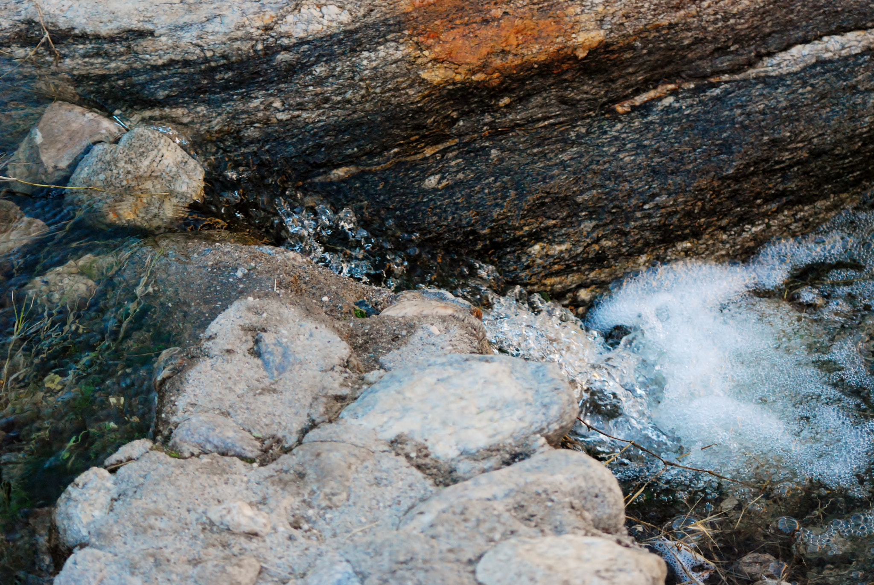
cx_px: 437
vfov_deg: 13.1
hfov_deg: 19.4
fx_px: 2552
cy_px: 292
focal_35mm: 105
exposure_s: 1/1000
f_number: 4
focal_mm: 70
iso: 1600
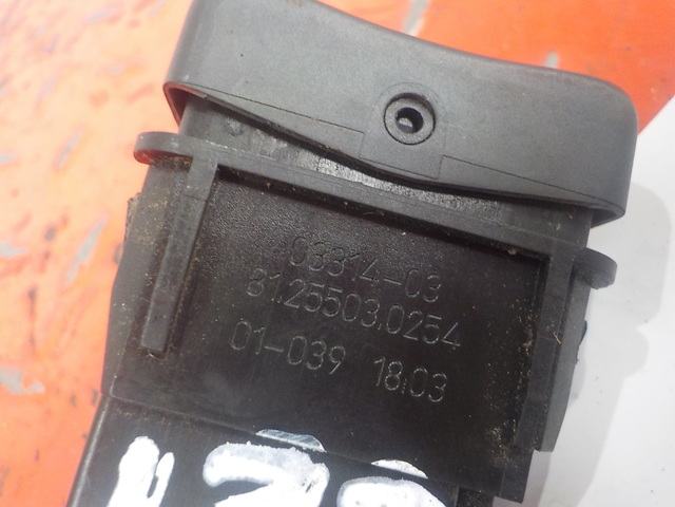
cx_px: 338
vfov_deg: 46.8
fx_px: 585
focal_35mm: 30
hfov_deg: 60.0
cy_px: 254
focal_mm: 4.1
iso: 400
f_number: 3.3
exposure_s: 1/13
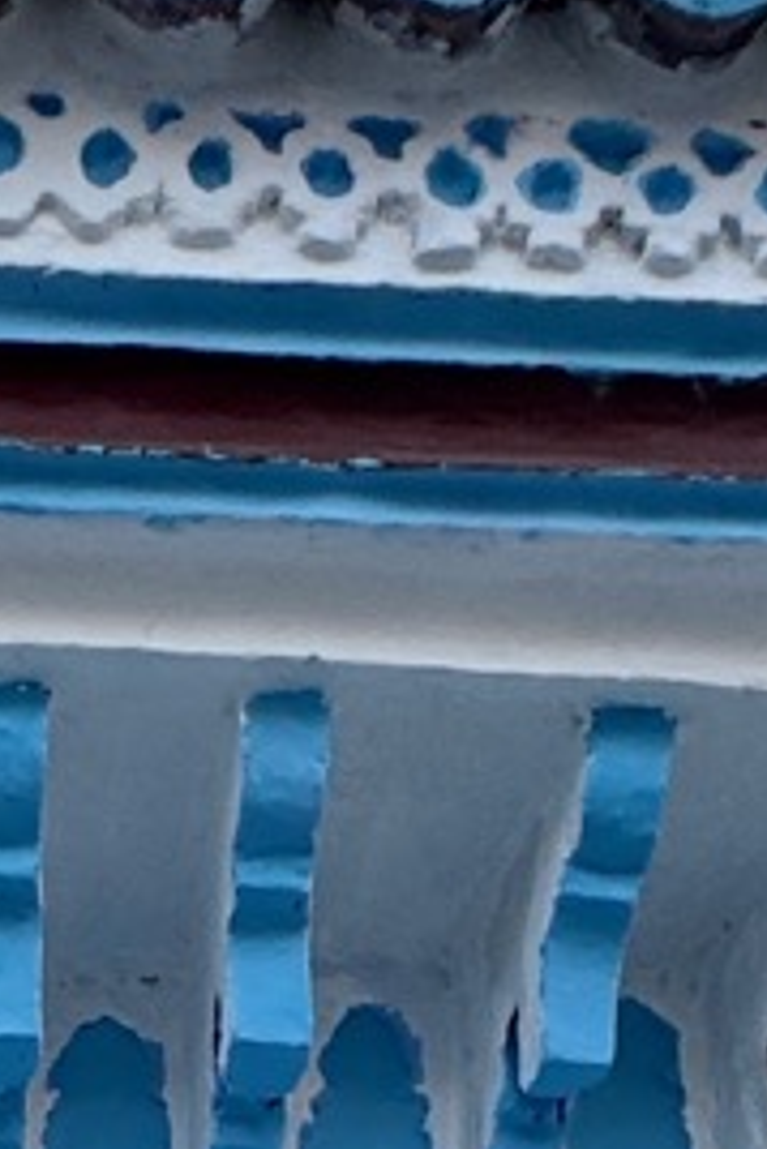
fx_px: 2777
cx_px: -206
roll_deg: +0.8
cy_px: 2722
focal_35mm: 87
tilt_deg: +2.0
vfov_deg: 14.9
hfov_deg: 15.1
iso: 50
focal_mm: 2.22
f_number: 2.2
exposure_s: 1/99
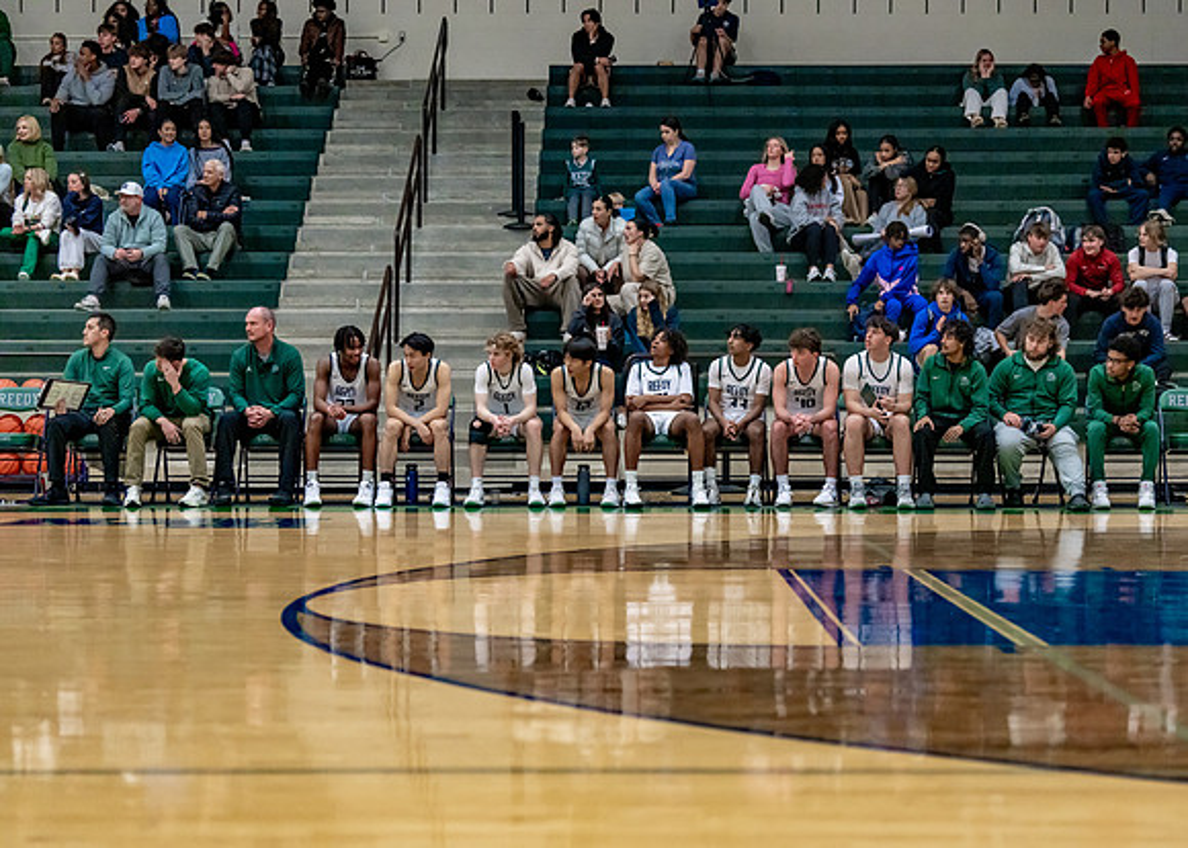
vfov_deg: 18.7
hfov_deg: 26.0
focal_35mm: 76
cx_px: 647
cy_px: 422
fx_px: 2575
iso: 2500
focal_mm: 70
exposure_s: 1/1000
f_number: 2.8
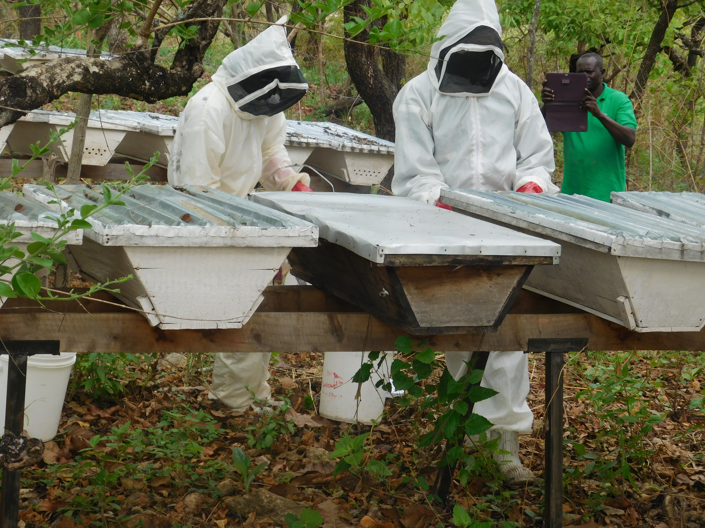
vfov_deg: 20.7
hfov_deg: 27.4
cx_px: 352
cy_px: 264
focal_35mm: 71
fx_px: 1446
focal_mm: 12.6
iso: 125
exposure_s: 1/100
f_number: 4.3
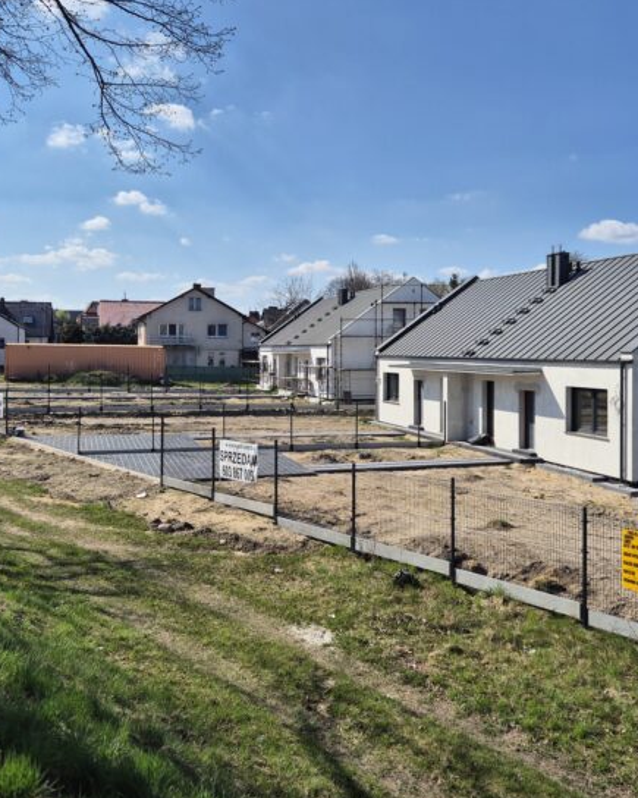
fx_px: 779
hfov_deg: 44.4
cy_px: 364
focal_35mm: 33
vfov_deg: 54.2
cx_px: 264
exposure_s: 1/2608
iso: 25
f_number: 1.8
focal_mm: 5.4
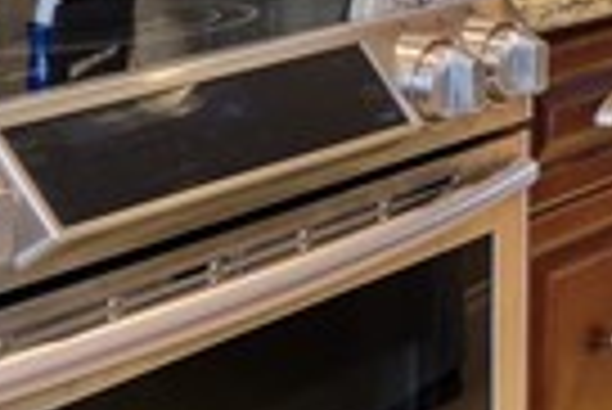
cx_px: 1796
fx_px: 2042
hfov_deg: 11.2
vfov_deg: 10.8
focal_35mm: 120
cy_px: -306
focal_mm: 10
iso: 400
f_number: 8
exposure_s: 1/13
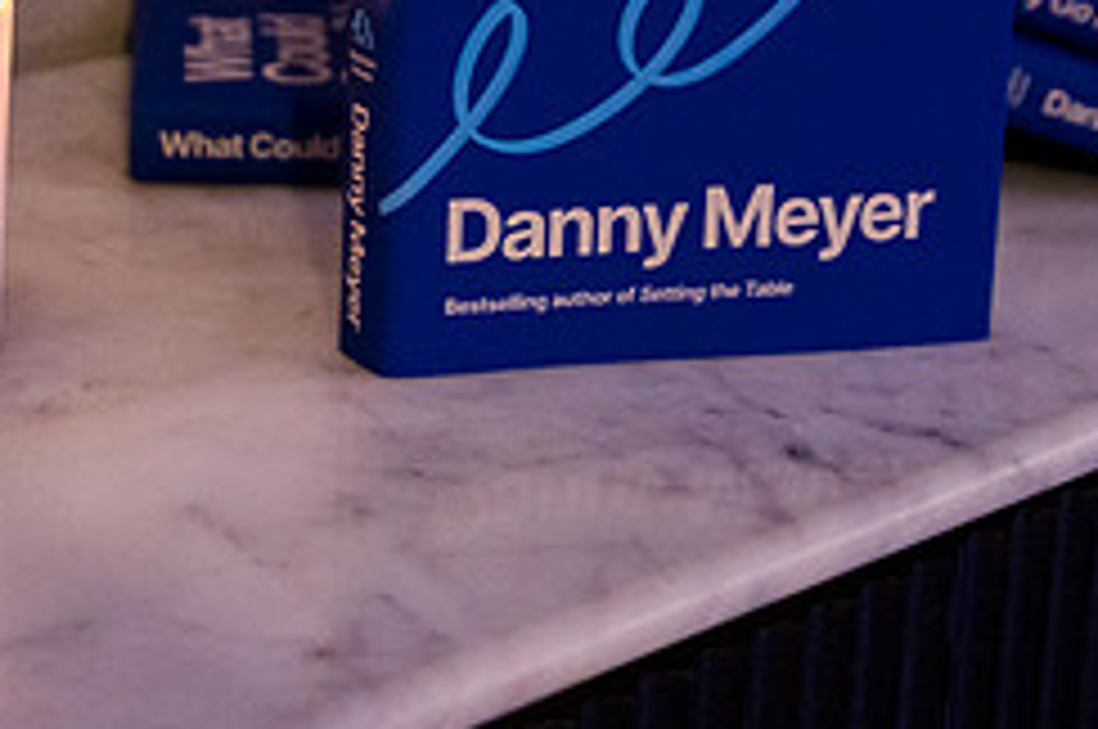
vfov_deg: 13.4
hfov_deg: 20.4
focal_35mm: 100
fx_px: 3046
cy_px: -50
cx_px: 446
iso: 4000
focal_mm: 42
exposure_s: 1/200
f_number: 4
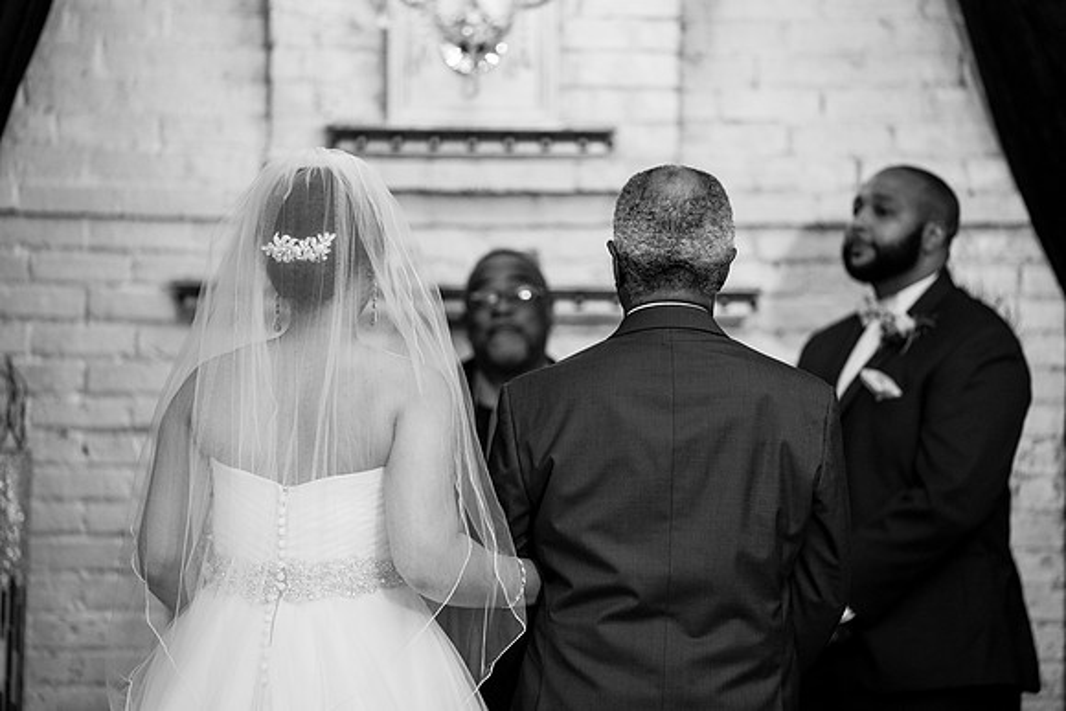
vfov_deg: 7.7
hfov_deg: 11.5
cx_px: 533
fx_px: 5302
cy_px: 356
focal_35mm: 179
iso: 2000
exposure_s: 1/200
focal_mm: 174
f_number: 2.8
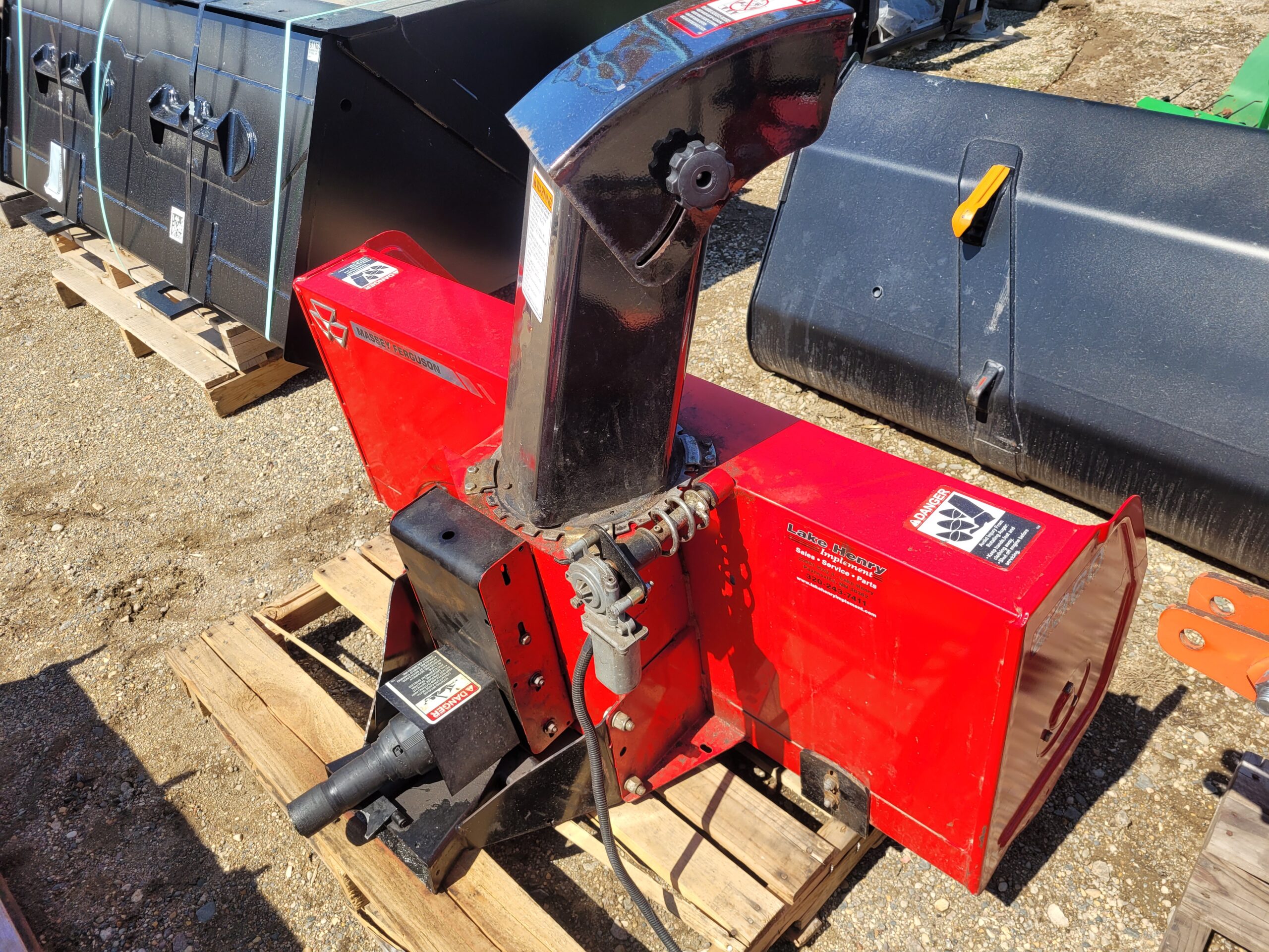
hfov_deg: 67.3
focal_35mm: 26
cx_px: 634
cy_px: 476
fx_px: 953
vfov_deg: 53.1
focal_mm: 5.4
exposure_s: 1/1488
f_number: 1.8
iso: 40
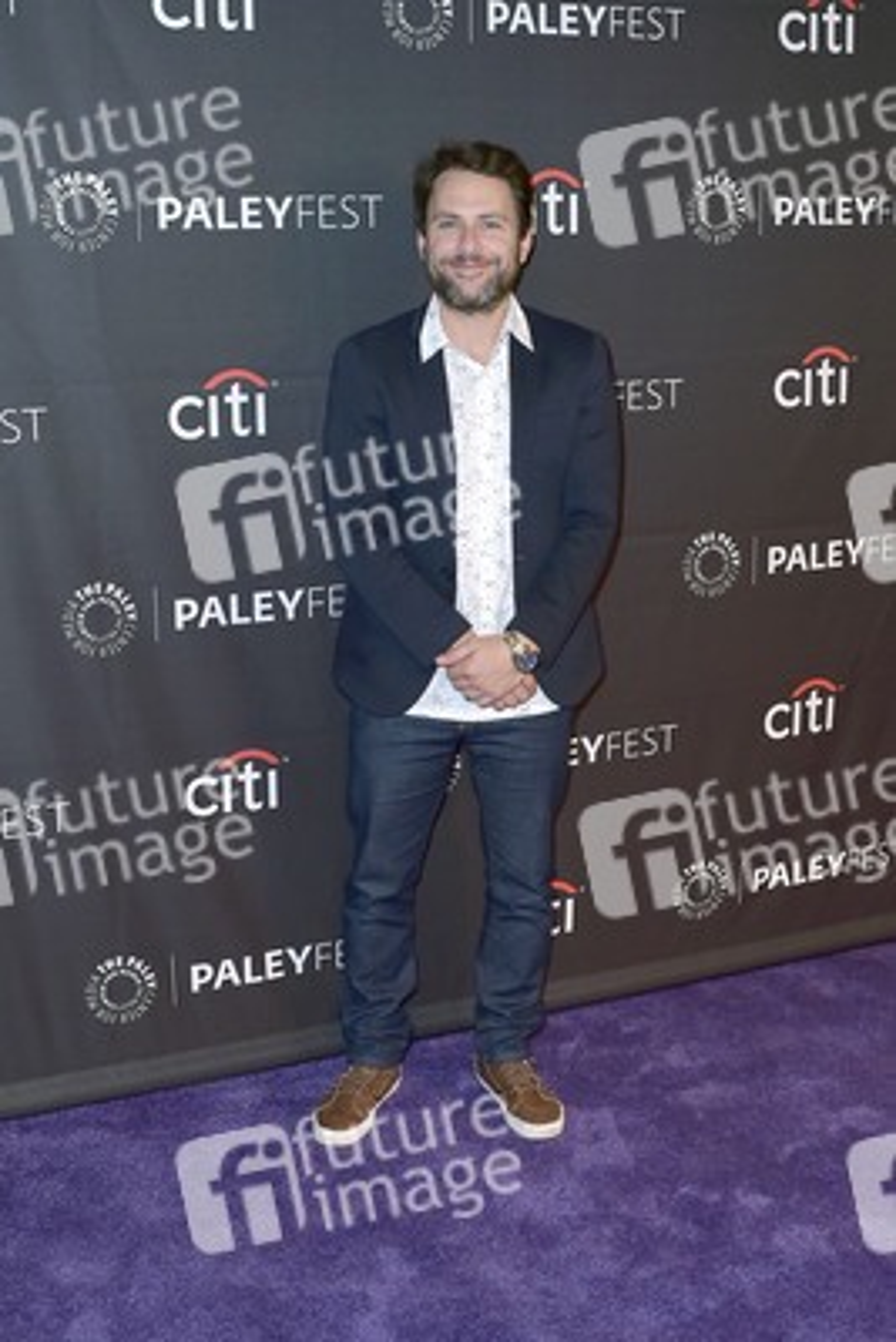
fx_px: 1305
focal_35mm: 35
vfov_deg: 54.4
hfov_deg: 37.9
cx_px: 448
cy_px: 671
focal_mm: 35
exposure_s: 1/250
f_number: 6.3
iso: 250
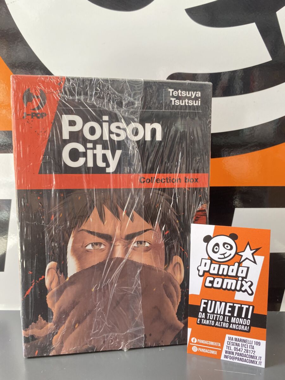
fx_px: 285
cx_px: 142
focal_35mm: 26
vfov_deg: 67.3
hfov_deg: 53.1
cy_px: 190
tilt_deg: -6.5
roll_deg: +0.3
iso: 125
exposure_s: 1/109
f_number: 1.8
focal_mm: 4.25
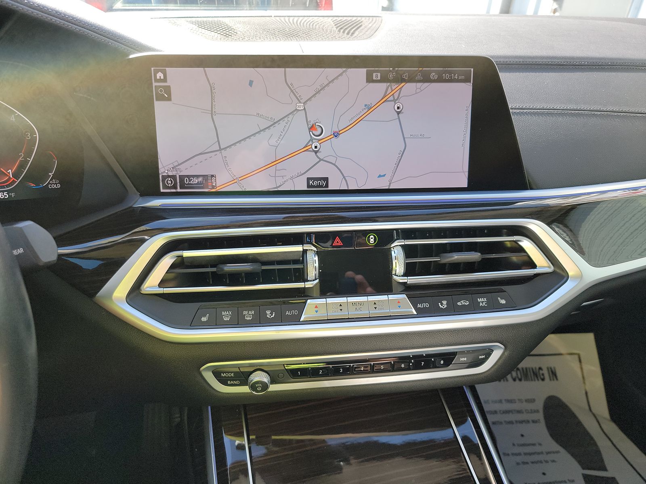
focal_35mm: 24
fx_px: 448
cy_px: 242
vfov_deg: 56.8
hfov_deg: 71.6
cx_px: 323
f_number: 1.8
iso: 85
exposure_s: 1/119
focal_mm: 6.7
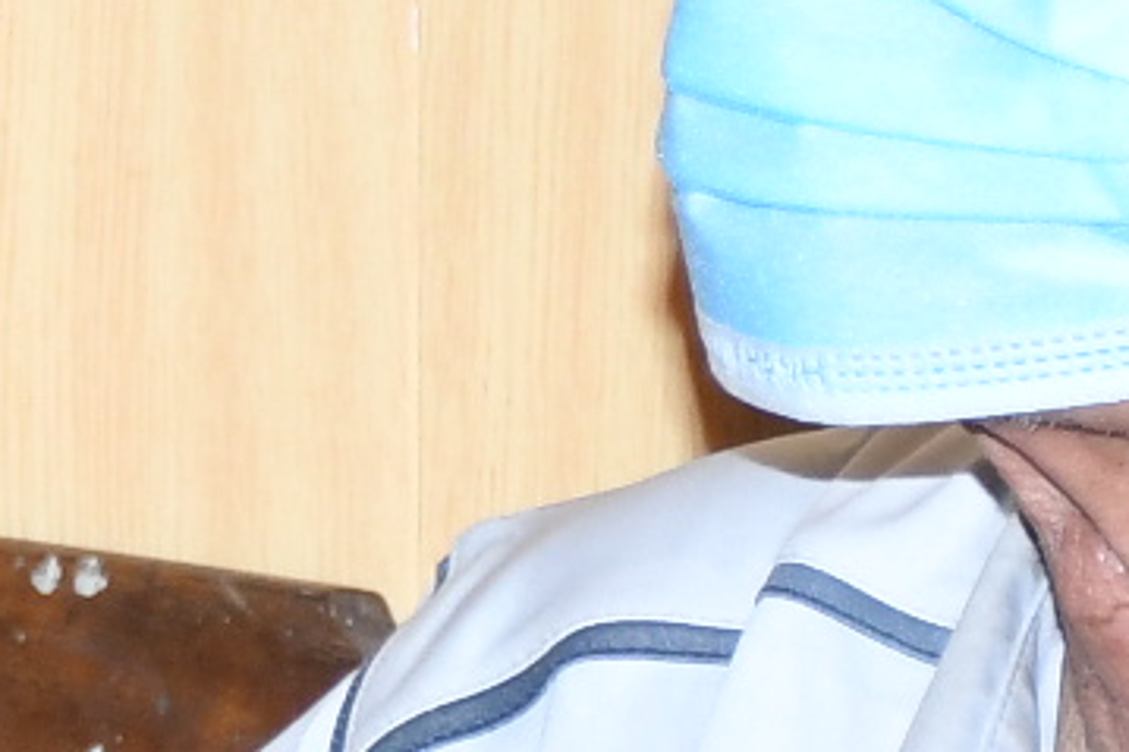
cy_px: -444
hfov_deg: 2.9
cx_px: -1088
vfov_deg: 2.0
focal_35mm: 698
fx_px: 21879
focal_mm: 60
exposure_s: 1/200
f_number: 5
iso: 640
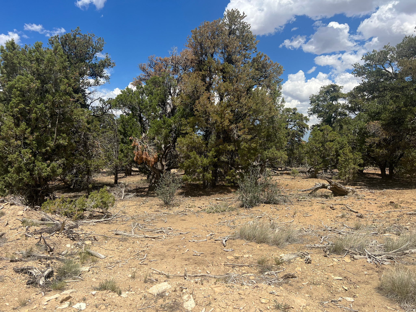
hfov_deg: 67.3
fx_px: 312
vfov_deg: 53.1
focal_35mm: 26
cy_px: 156
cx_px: 208
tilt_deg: -2.3
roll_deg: +0.3
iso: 50
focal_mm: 5.7
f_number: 1.5
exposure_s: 1/5587
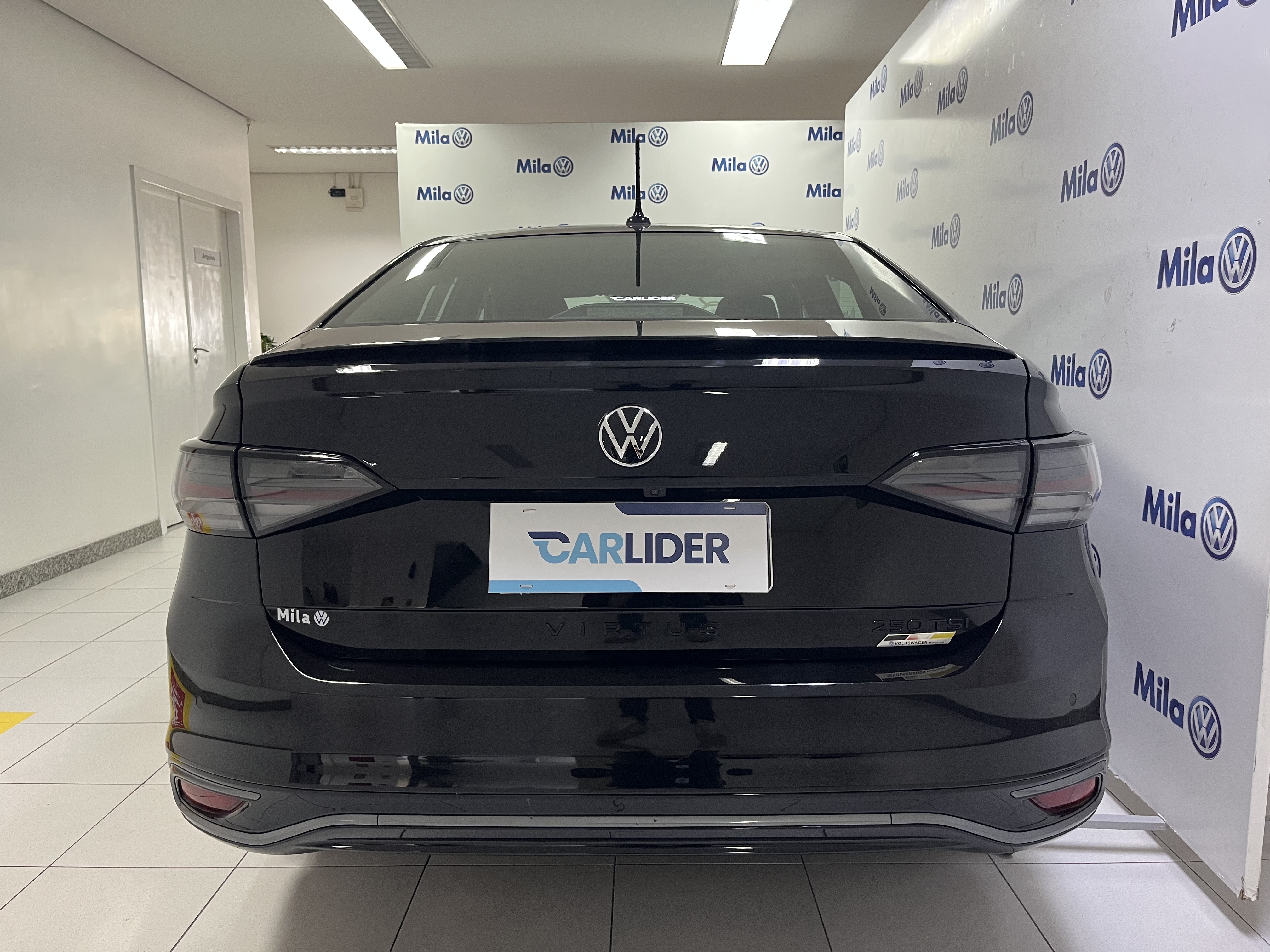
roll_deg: +0.3
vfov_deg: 53.1
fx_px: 954
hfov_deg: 67.3
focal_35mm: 26
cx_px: 635
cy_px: 476
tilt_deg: -8.4
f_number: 1.6
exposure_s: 1/60
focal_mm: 5.1
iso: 200
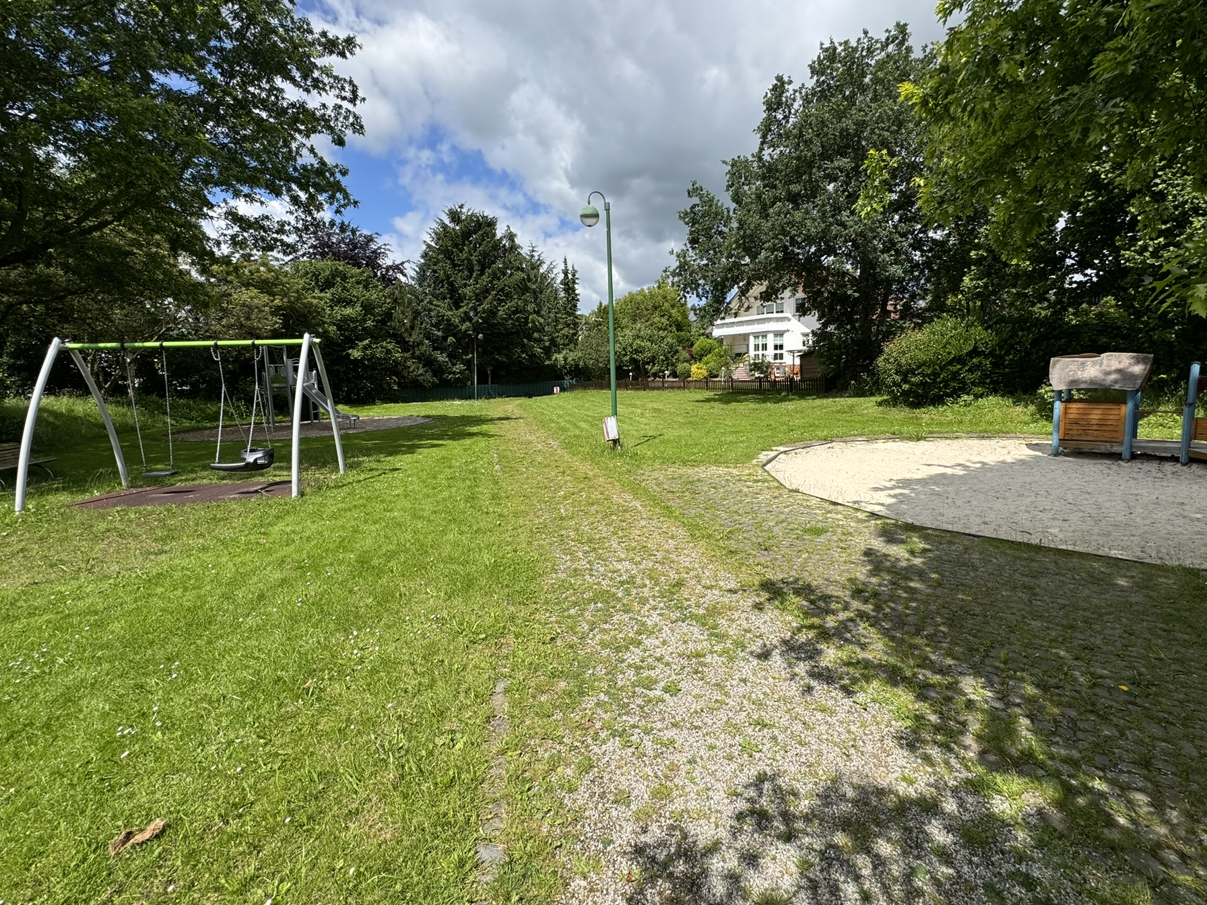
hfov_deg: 94.5
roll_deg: +1.3
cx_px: 626
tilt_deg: -6.1
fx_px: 558
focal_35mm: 16
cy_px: 434
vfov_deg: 78.1
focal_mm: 2.22
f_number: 2.2
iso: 50
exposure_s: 1/1832
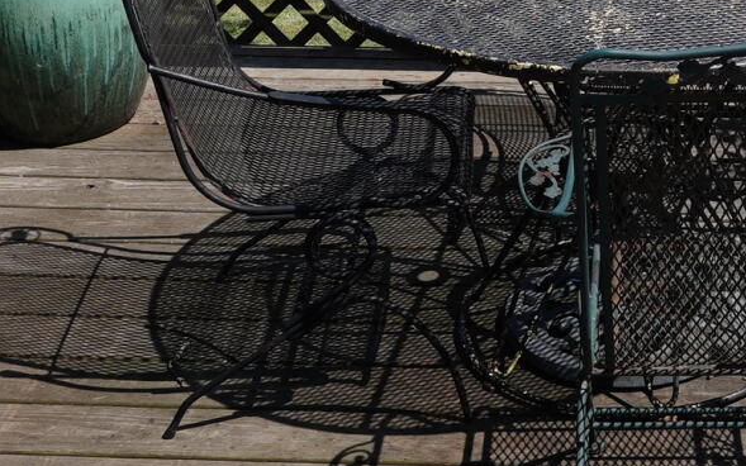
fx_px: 1740
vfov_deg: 14.7
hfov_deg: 23.5
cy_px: -118
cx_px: 683
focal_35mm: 86
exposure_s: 1/250
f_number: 9
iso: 125
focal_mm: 16.5
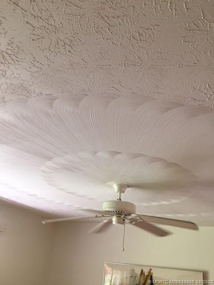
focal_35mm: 29
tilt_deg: +28.7
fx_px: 239
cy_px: 142
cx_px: 107
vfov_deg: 61.7
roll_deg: -5.4
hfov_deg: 48.2
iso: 64
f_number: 2.2
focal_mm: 4.15
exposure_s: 1/30
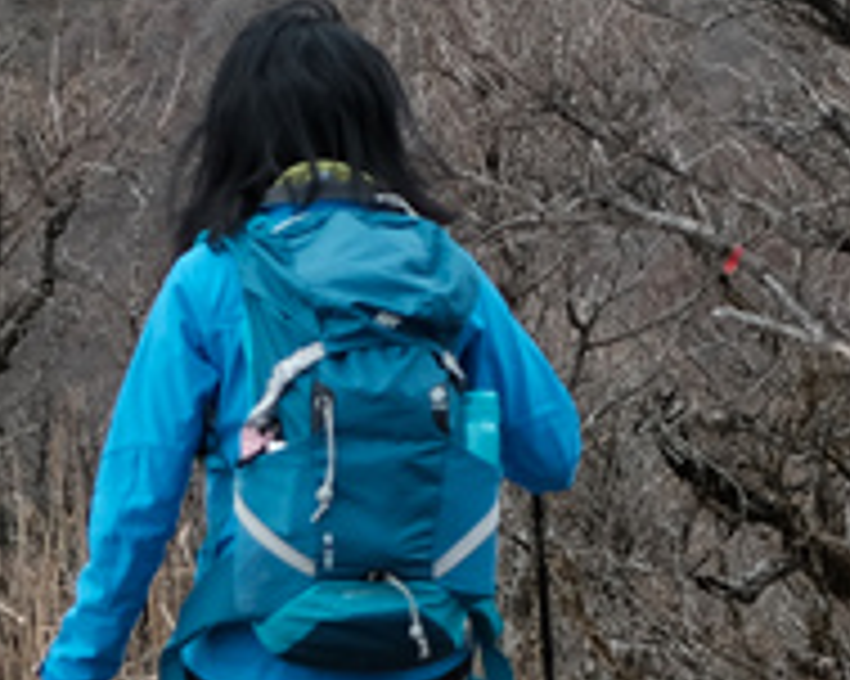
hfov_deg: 11.1
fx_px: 4375
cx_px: 522
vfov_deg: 8.9
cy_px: 178
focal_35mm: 174
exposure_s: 1/950
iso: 250
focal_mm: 23
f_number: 2.8
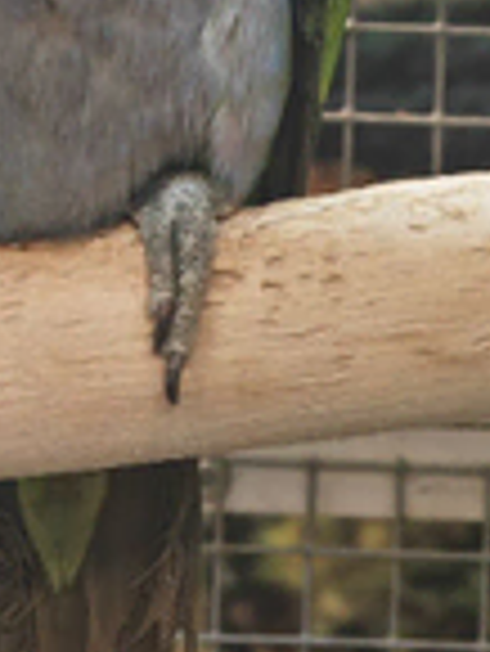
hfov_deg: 4.9
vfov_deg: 6.5
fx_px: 5748
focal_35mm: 305
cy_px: 79
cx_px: 479
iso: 500
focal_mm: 14.92
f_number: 3
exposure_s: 1/33
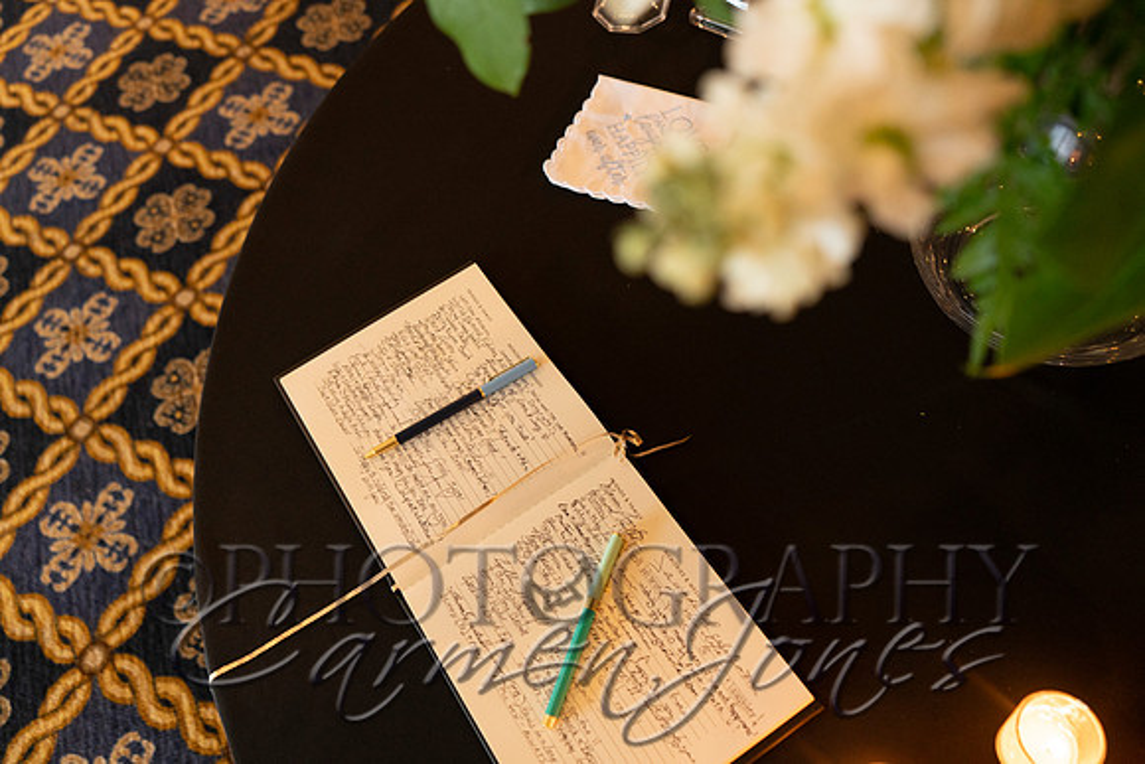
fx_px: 923
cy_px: 382
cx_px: 572
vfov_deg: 45.0
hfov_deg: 63.6
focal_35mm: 29
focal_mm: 29
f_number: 4
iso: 4000
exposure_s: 1/100
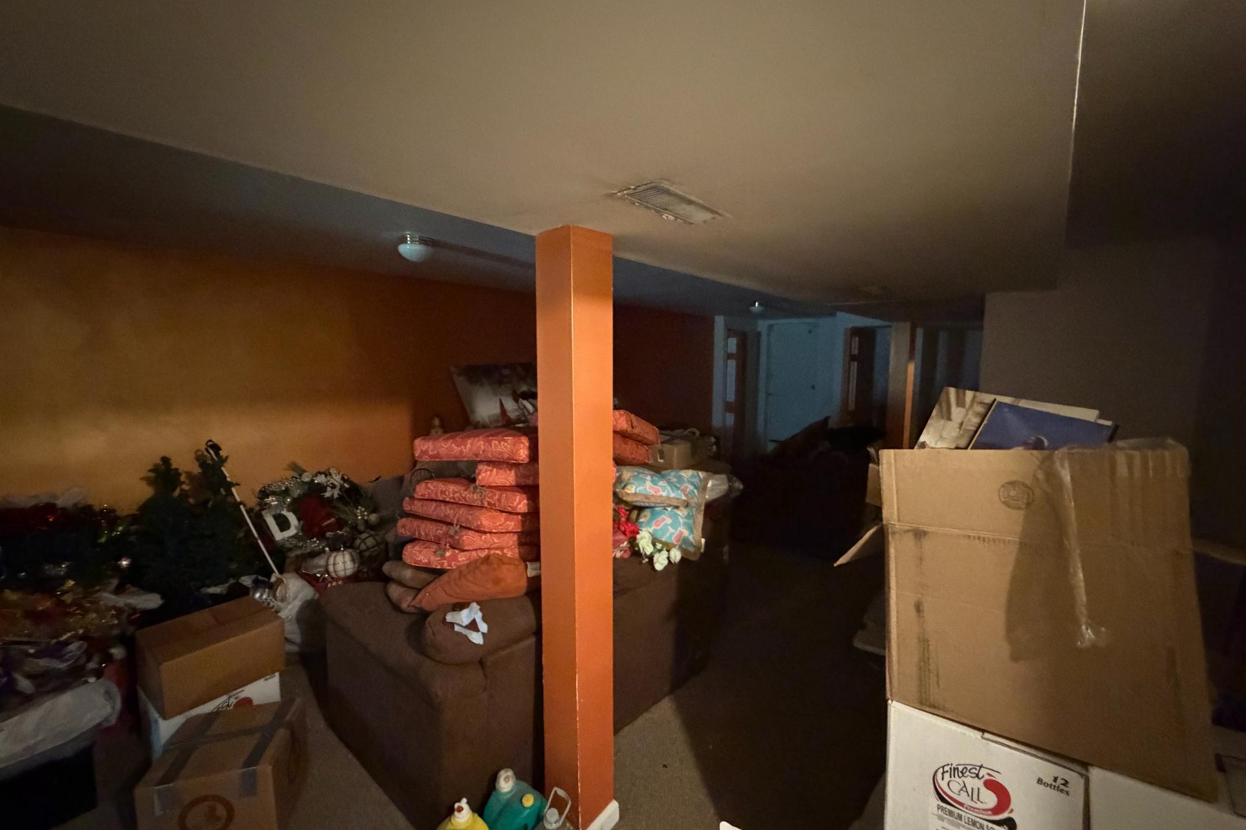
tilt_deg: -7.4
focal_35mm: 15
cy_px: 418
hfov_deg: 100.4
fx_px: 519
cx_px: 640
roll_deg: -0.5
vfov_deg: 77.3
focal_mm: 2.22
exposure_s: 1/30
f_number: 2.2
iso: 1600
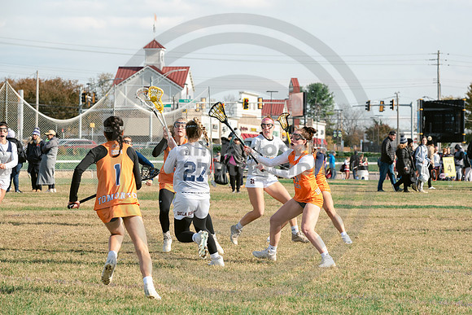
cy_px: 158
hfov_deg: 12.2
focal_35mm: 168
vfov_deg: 8.2
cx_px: 317
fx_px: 2200
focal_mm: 125
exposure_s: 1/800
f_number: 7.1
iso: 250
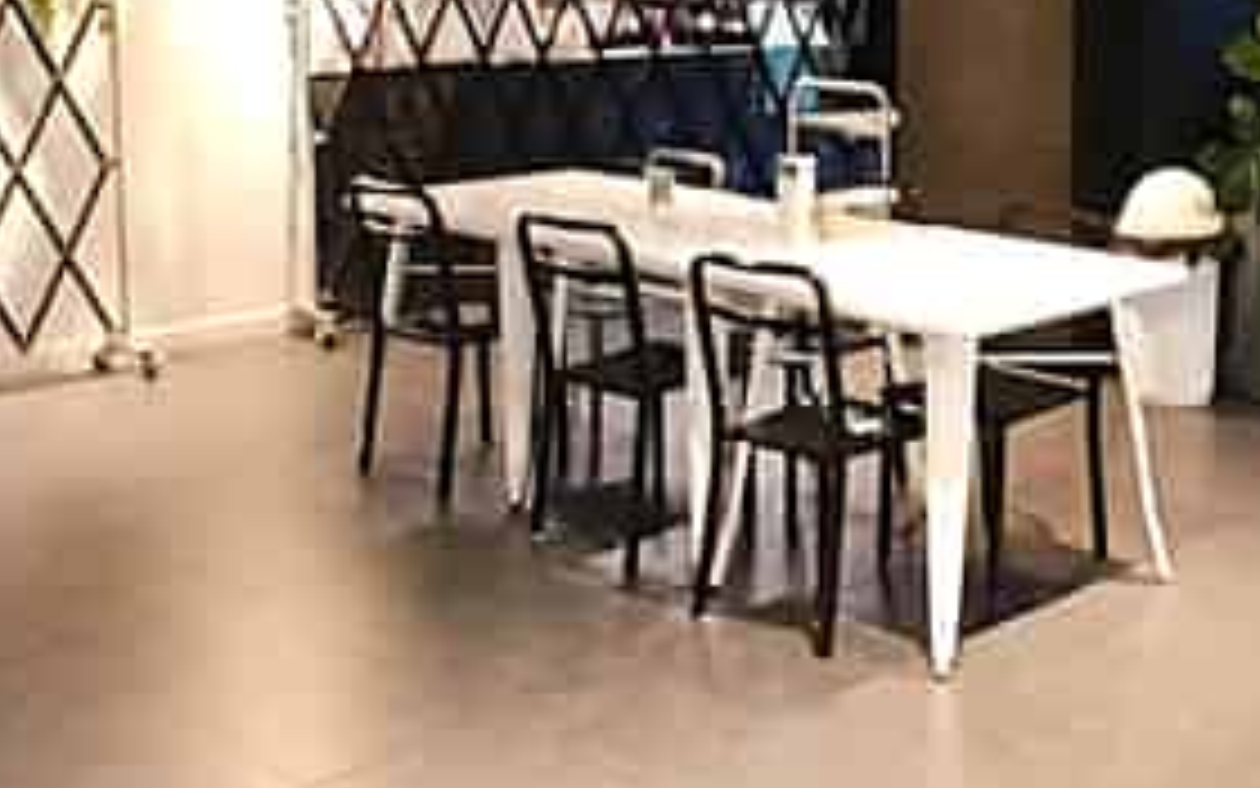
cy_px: 83
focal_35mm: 41
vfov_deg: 30.0
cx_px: 992
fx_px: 1408
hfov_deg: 45.9
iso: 640
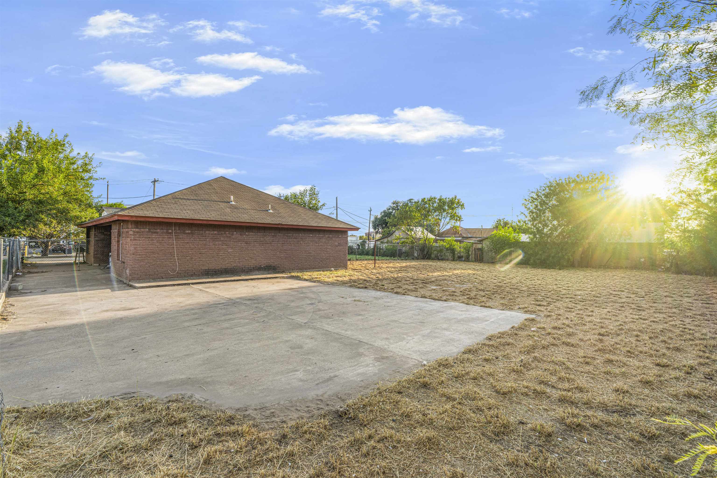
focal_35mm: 16
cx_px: 358
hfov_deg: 96.7
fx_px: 319
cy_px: 239
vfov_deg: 73.7
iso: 200
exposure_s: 1/60
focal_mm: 16
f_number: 9
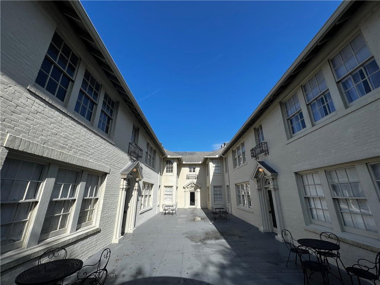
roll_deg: +0.3
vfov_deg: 89.9
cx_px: 190
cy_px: 142
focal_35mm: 13
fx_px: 143
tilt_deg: +17.3
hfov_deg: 106.2
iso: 32
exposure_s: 1/1672
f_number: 1.8
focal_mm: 1.57
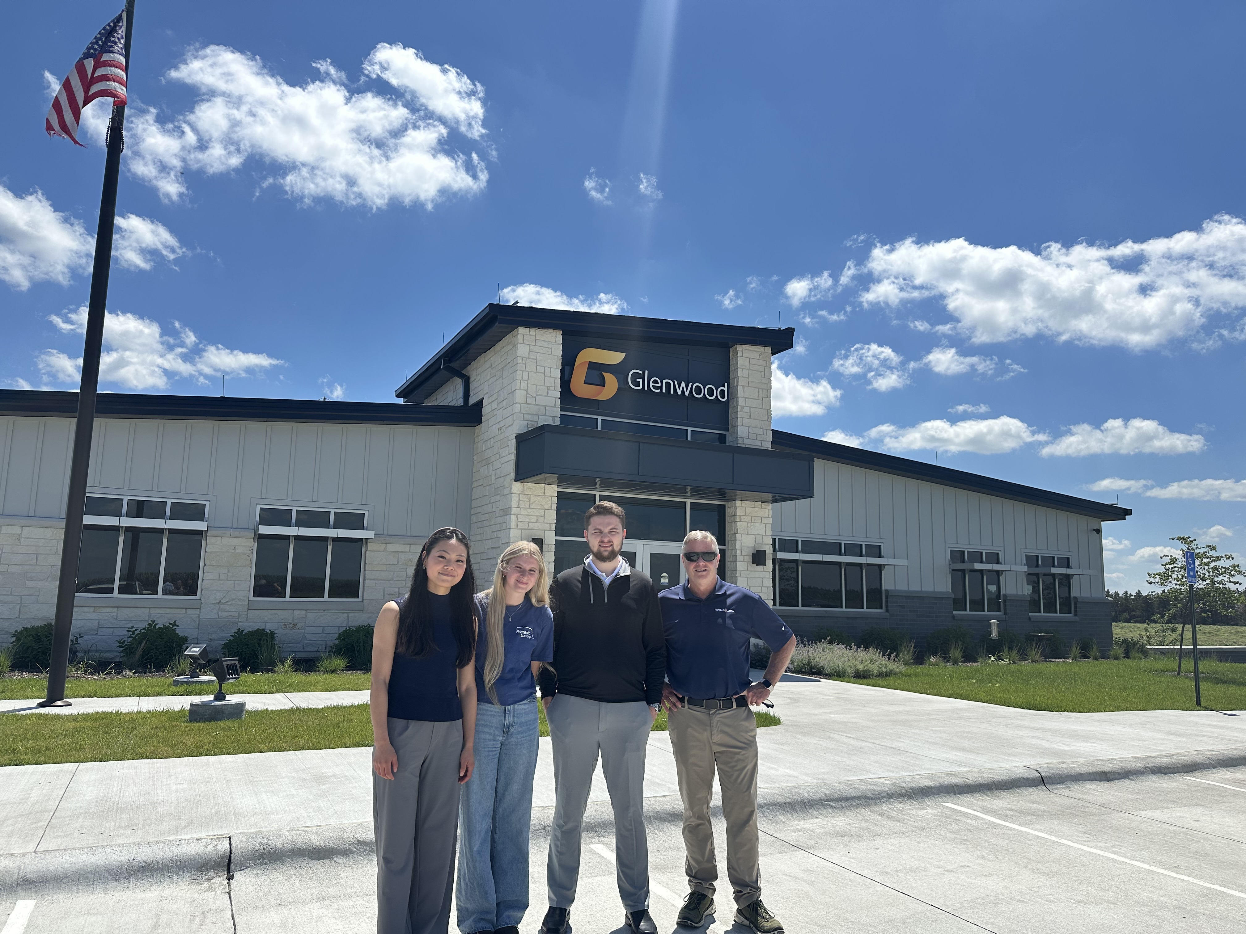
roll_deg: -0.7
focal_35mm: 24
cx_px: 623
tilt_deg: +8.0
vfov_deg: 56.8
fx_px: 864
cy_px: 467
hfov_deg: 71.6
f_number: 1.78
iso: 80
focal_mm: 6.86
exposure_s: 1/7576
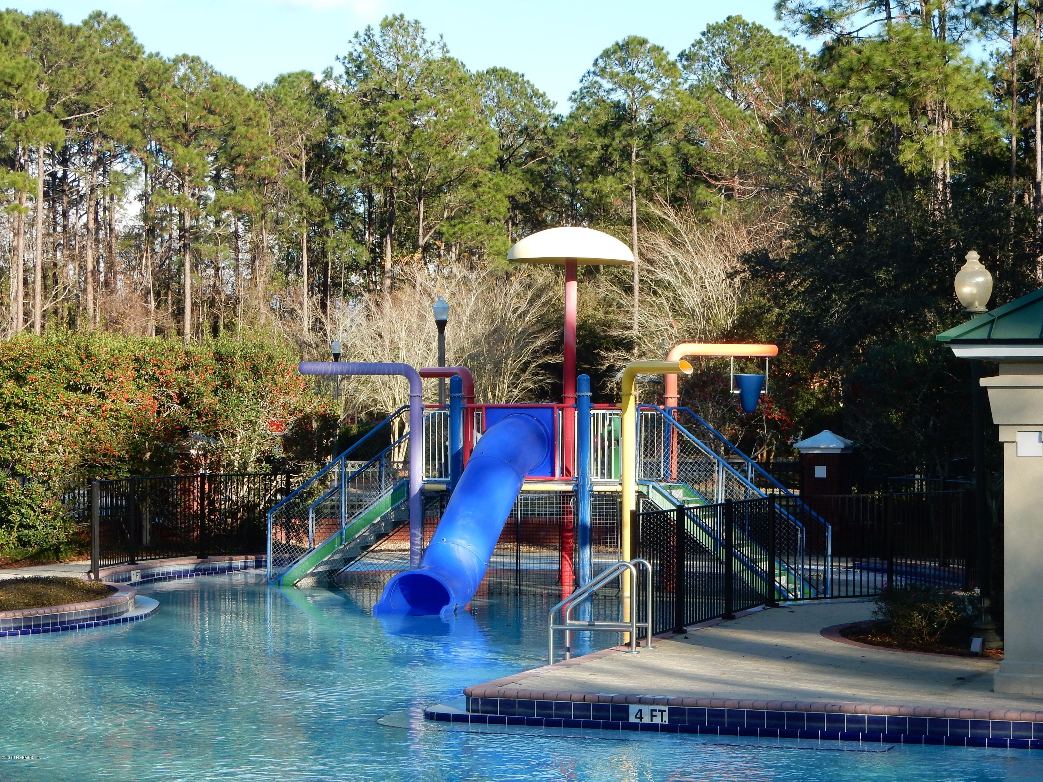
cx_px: 522
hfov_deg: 23.3
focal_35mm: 84
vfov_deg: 17.6
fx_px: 2531
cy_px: 391
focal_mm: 14.9
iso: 125
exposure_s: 1/250
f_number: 5
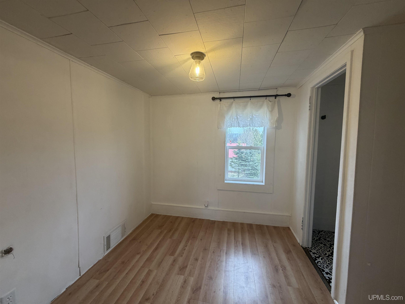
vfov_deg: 85.7
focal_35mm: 14
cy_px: 152
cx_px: 202
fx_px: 164
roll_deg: -0.3
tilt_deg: -5.6
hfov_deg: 102.1
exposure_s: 1/60
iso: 200
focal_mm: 2.22
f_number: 2.2
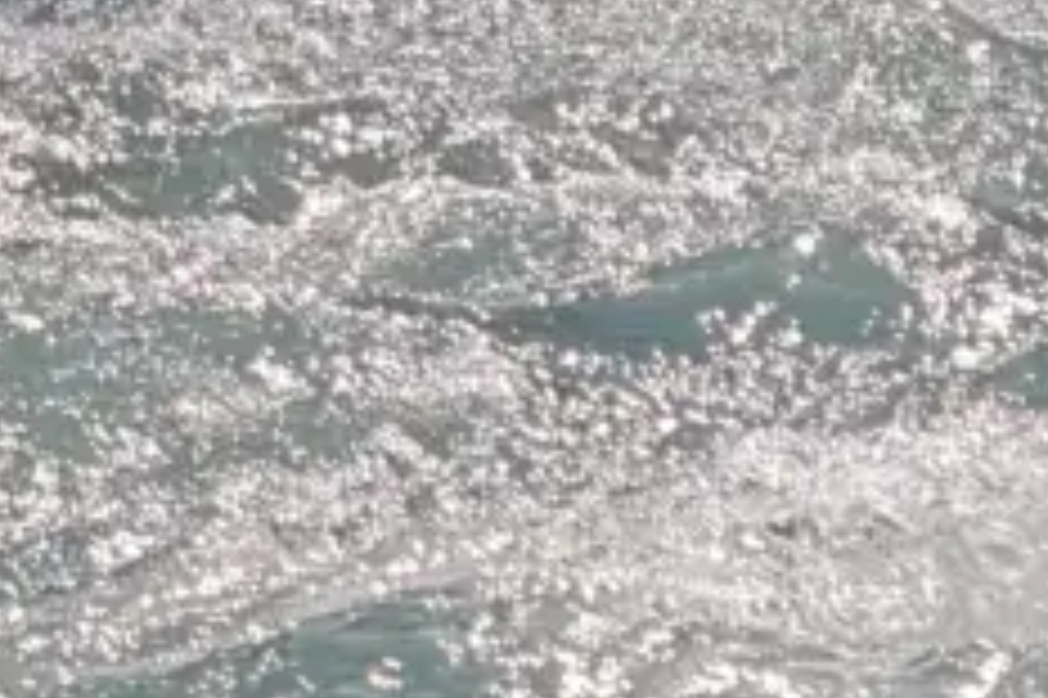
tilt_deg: -1.8
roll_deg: +2.7
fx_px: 19926
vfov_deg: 2.0
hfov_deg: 3.0
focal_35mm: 685
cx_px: -2262
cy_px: -1013
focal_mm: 16.89
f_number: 2.8
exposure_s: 1/638
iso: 32
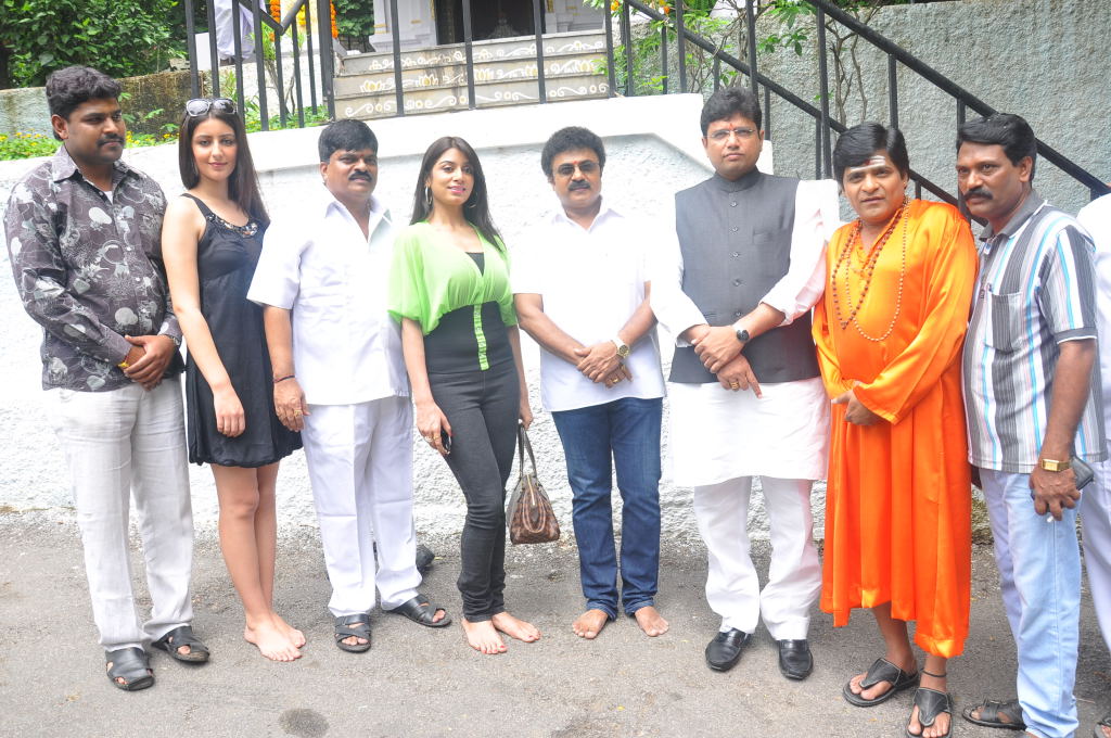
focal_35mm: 27
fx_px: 832
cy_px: 369
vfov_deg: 47.8
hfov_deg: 67.4
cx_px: 556
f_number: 8
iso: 250
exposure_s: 1/125
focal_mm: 18
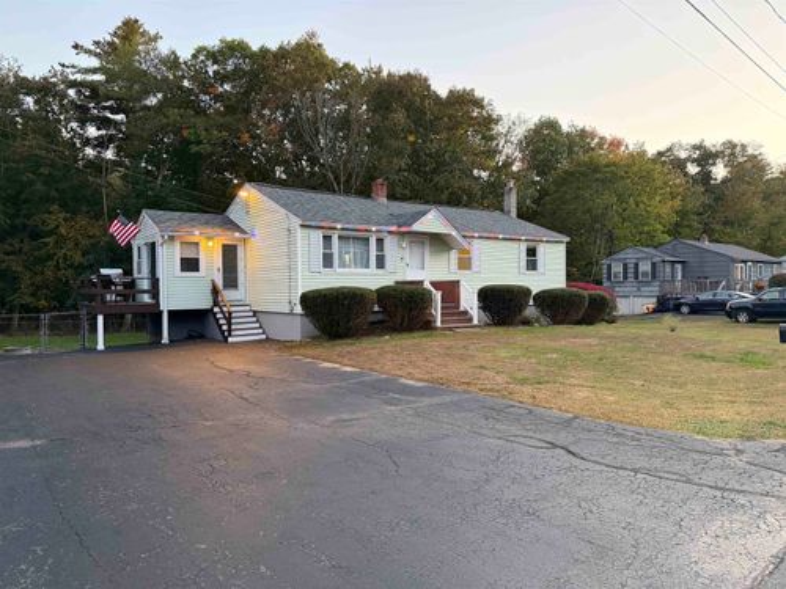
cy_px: 294
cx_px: 393
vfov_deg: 56.8
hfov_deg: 71.6
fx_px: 545
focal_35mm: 24
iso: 640
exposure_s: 1/60
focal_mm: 6.76
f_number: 1.78
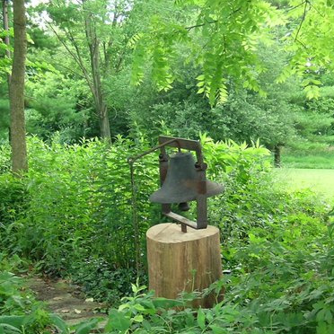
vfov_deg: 29.0
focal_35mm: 59
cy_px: 194
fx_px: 644
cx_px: 172
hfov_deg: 29.1
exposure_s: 1/33.6
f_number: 2.9
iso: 50
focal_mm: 6.5
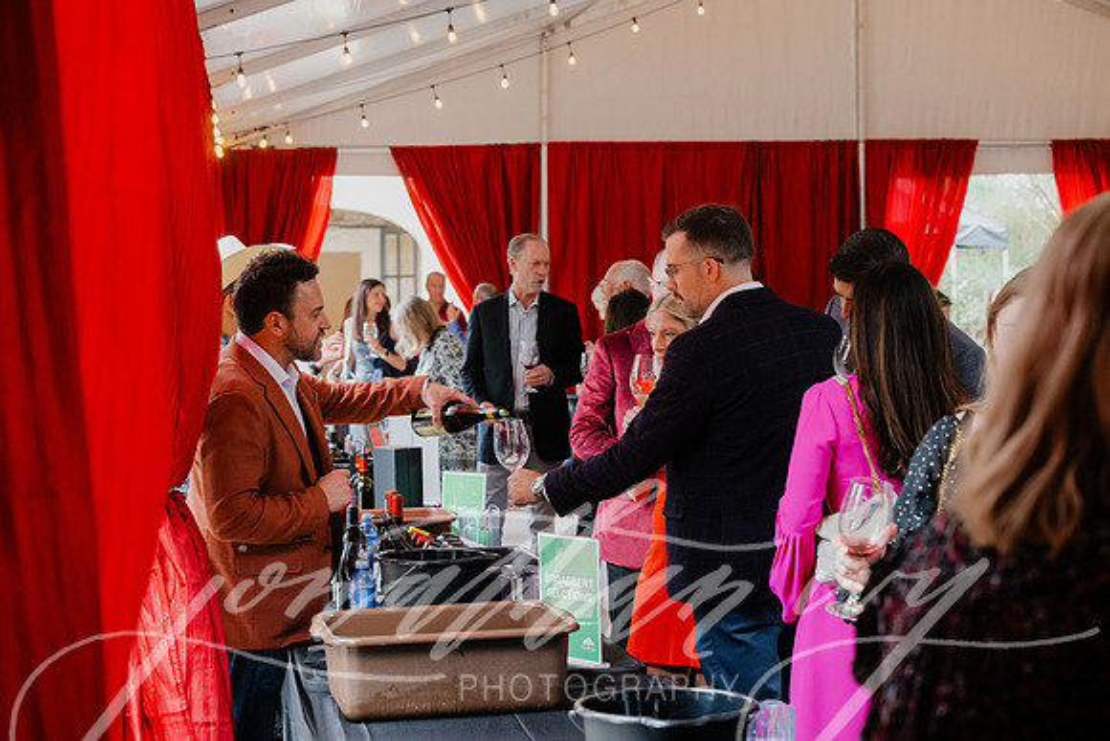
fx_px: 2159
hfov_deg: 28.8
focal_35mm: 70
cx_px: 555
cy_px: 370
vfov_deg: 19.5
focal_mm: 70
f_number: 5.6
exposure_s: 1/80
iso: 2000
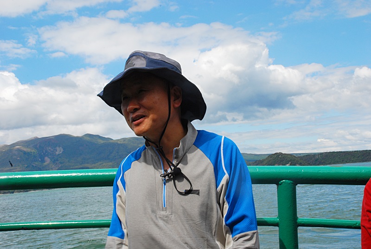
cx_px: 186
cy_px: 124
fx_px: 542
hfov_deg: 37.8
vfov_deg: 25.8
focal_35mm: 52
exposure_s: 1/60
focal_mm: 35
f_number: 29
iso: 280
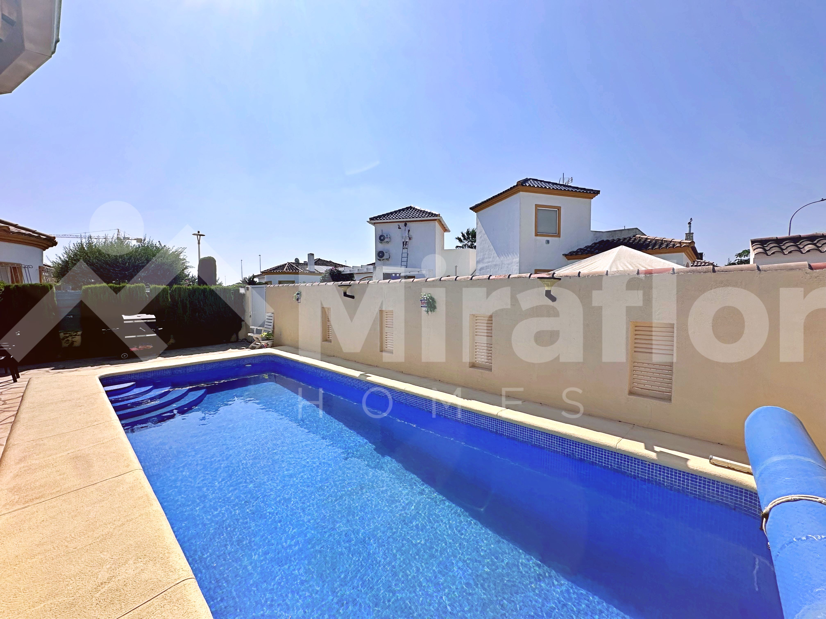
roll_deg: +0.2
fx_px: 334
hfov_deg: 102.1
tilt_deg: -2.6
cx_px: 413
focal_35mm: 14
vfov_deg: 85.7
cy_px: 310
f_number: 2.2
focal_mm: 2.22
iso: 50
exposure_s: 1/4292
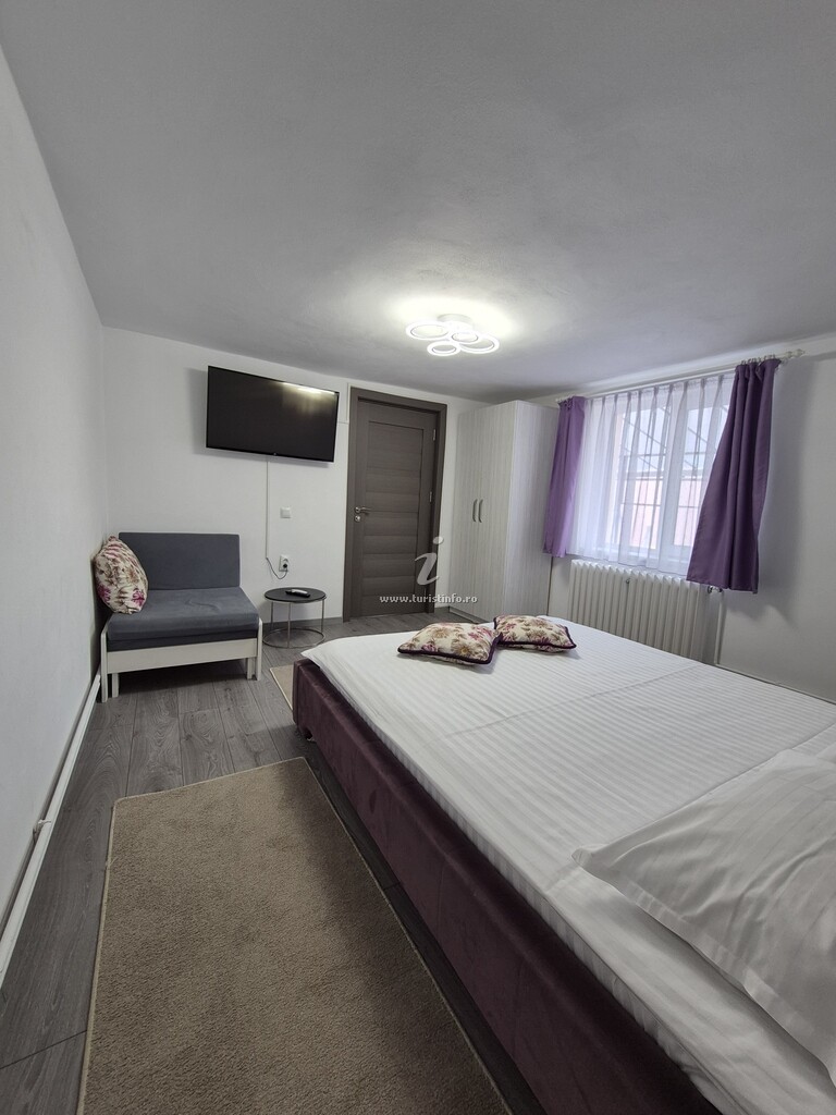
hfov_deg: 89.9
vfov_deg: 106.2
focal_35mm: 13
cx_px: 418
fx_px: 419
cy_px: 558
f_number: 2.2
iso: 50
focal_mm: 1.74
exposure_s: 1/50
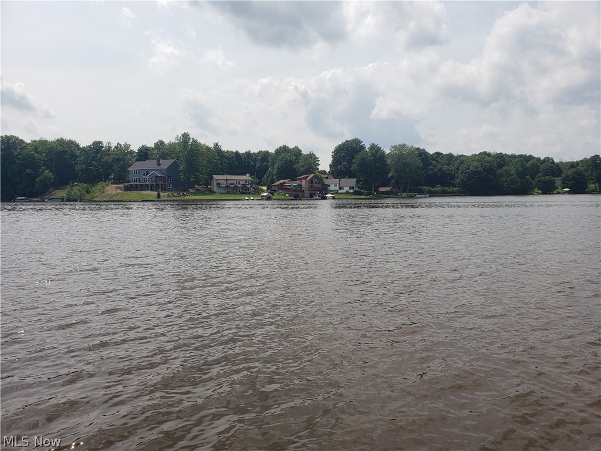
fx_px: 451
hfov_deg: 67.3
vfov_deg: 53.1
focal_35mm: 26
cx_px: 300
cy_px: 226
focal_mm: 4.3
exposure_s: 1/1989
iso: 50
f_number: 2.4
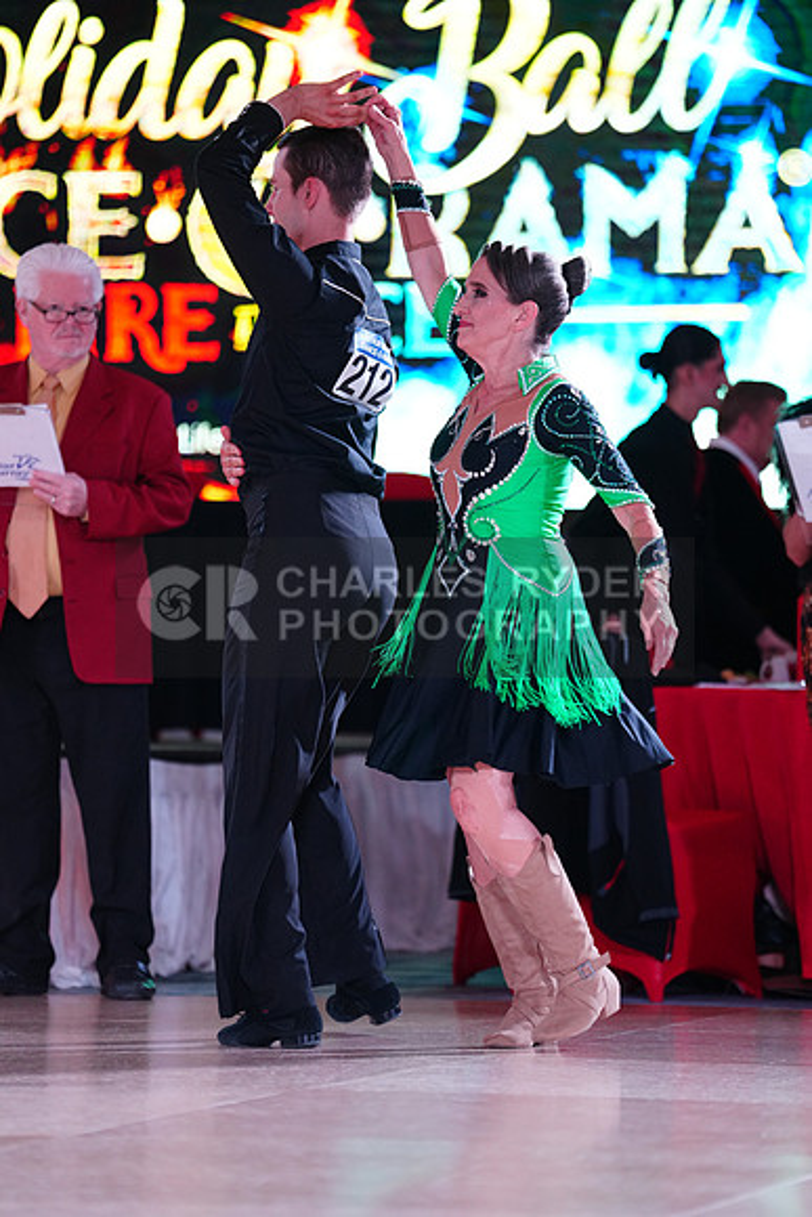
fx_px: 5951
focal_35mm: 176
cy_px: 608
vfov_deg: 11.7
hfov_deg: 7.8
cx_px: 406
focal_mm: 176
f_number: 2.8
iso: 2000
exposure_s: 1/500
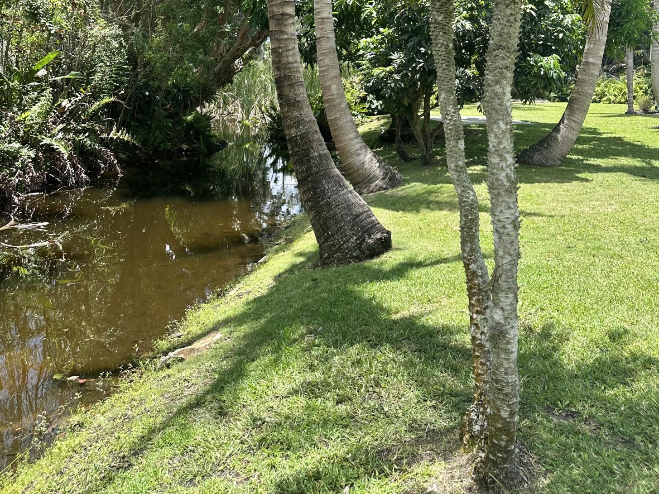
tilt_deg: +1.3
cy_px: 65
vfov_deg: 40.2
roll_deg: -1.4
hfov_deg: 55.4
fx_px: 628
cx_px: 331
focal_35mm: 33
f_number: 1.78
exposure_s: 1/1339
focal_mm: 6.86
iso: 80
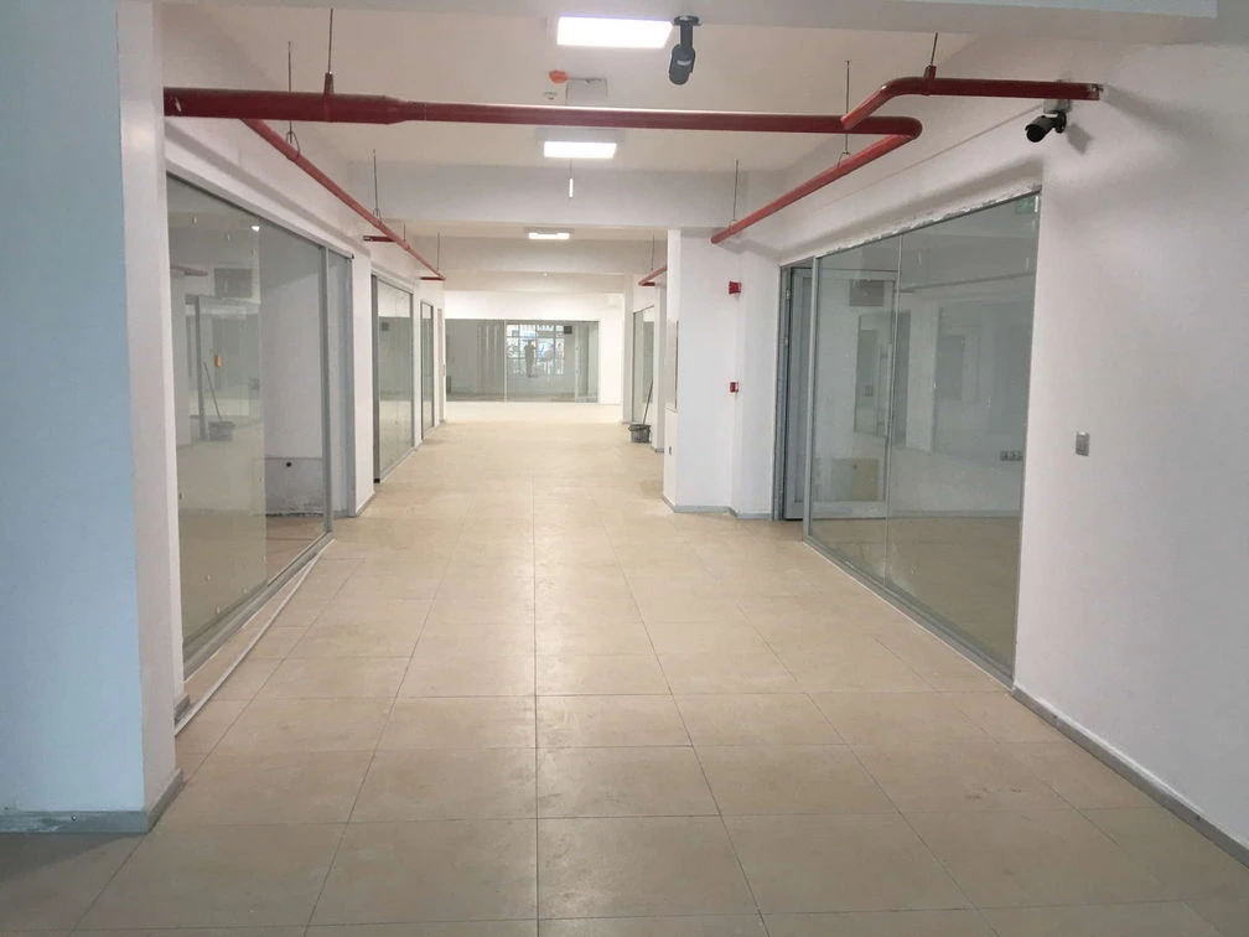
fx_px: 1046
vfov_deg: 48.2
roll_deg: -1.6
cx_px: 624
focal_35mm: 29
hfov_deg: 61.7
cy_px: 468
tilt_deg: -4.1
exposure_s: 1/33
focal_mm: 4.15
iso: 40
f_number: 2.2
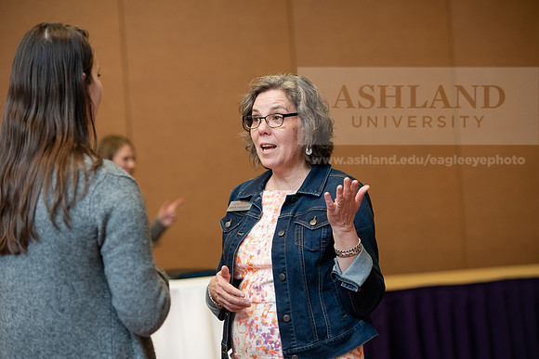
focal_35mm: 105
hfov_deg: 19.5
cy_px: 180
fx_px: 1572
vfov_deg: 13.0
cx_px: 270
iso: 1600
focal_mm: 105
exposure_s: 1/200
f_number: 3.5
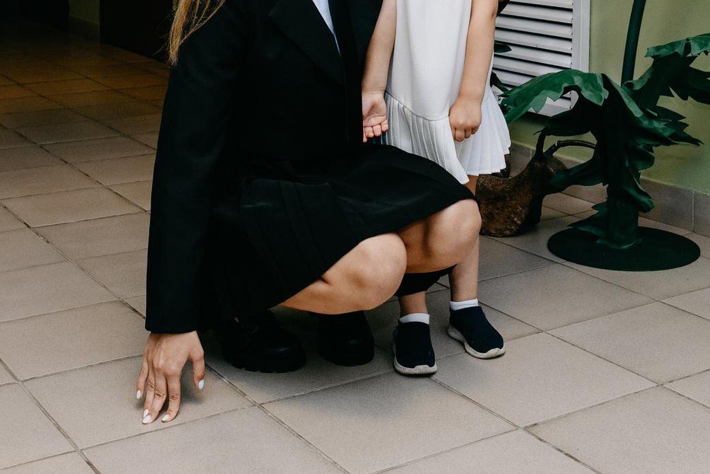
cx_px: 357
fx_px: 1282
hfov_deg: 31.0
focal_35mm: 65
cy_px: -53
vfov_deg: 20.0
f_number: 4
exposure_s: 1/160
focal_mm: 26
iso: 320
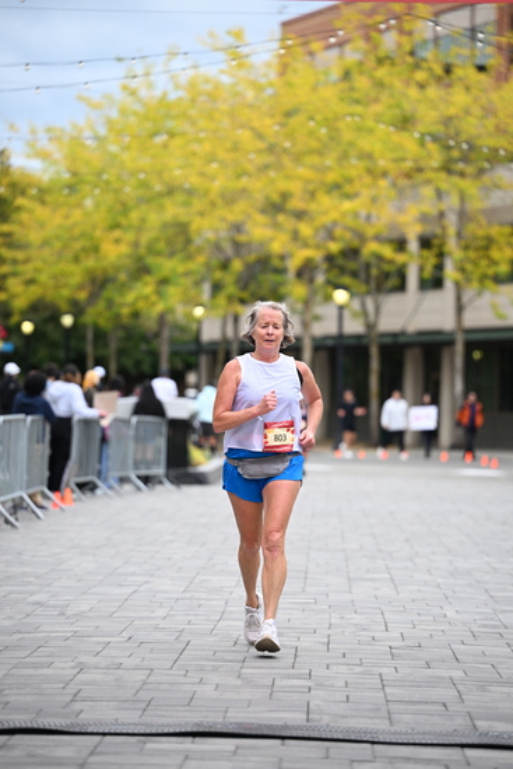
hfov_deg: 10.6
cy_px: 384
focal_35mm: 130
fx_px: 2777
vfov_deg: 15.8
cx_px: 256
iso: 640
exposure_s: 1/2500
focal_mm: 130
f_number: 2.8
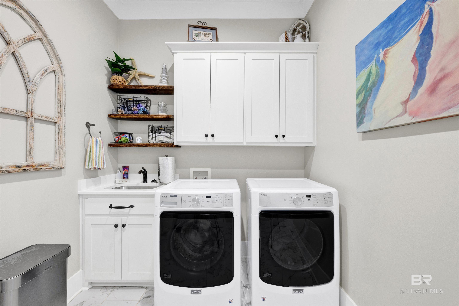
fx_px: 198
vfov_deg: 75.5
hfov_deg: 98.5
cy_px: 153
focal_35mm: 16
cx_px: 230
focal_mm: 15.5
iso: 400
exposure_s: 1/4
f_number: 11
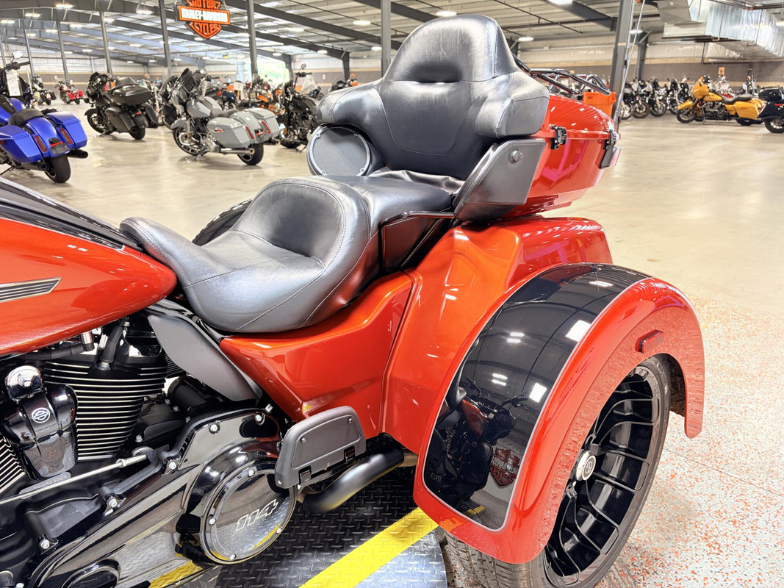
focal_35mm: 26
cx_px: 392
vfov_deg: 53.1
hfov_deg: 67.3
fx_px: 589
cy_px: 294
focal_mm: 5.96
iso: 125
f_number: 1.6
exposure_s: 1/60
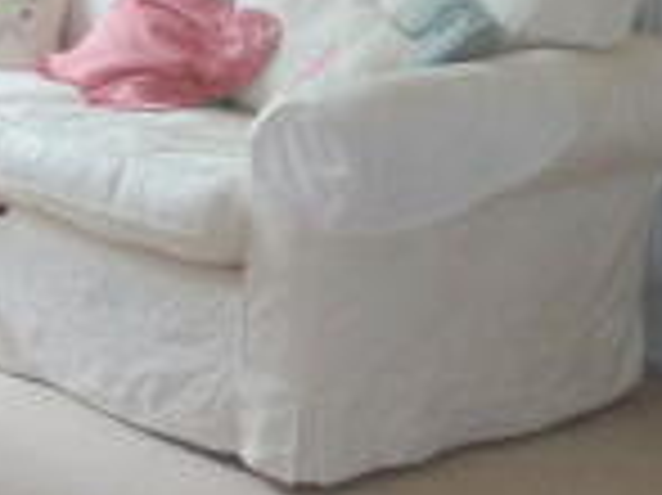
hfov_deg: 15.1
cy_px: -83
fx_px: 2427
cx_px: -92
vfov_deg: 11.4
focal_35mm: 127
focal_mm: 5.3
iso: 100
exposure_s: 1/125
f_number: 3.5
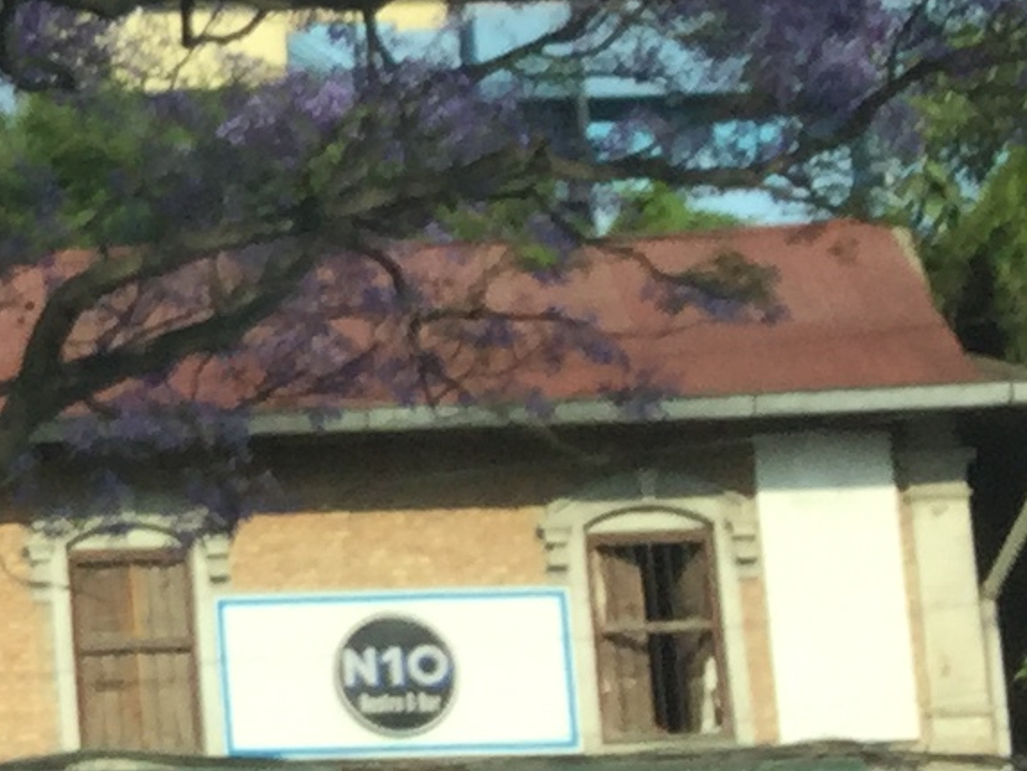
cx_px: -970
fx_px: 5251
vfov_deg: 8.3
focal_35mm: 177
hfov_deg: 10.4
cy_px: -153
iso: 25
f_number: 2.4
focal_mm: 3.3
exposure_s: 1/721
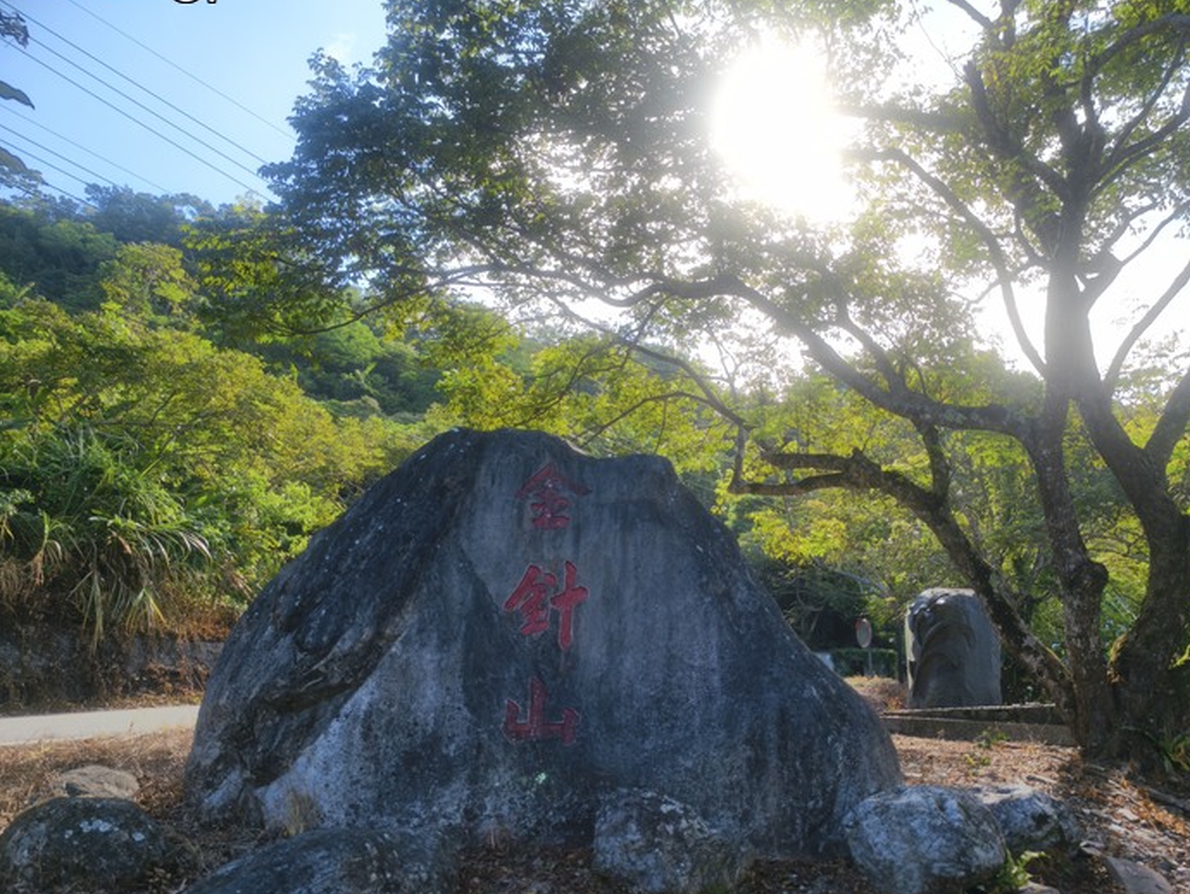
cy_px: 456
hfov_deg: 67.2
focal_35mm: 26
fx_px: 894
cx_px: 642
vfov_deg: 53.1
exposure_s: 1/782
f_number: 1.57
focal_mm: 5.6
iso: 72
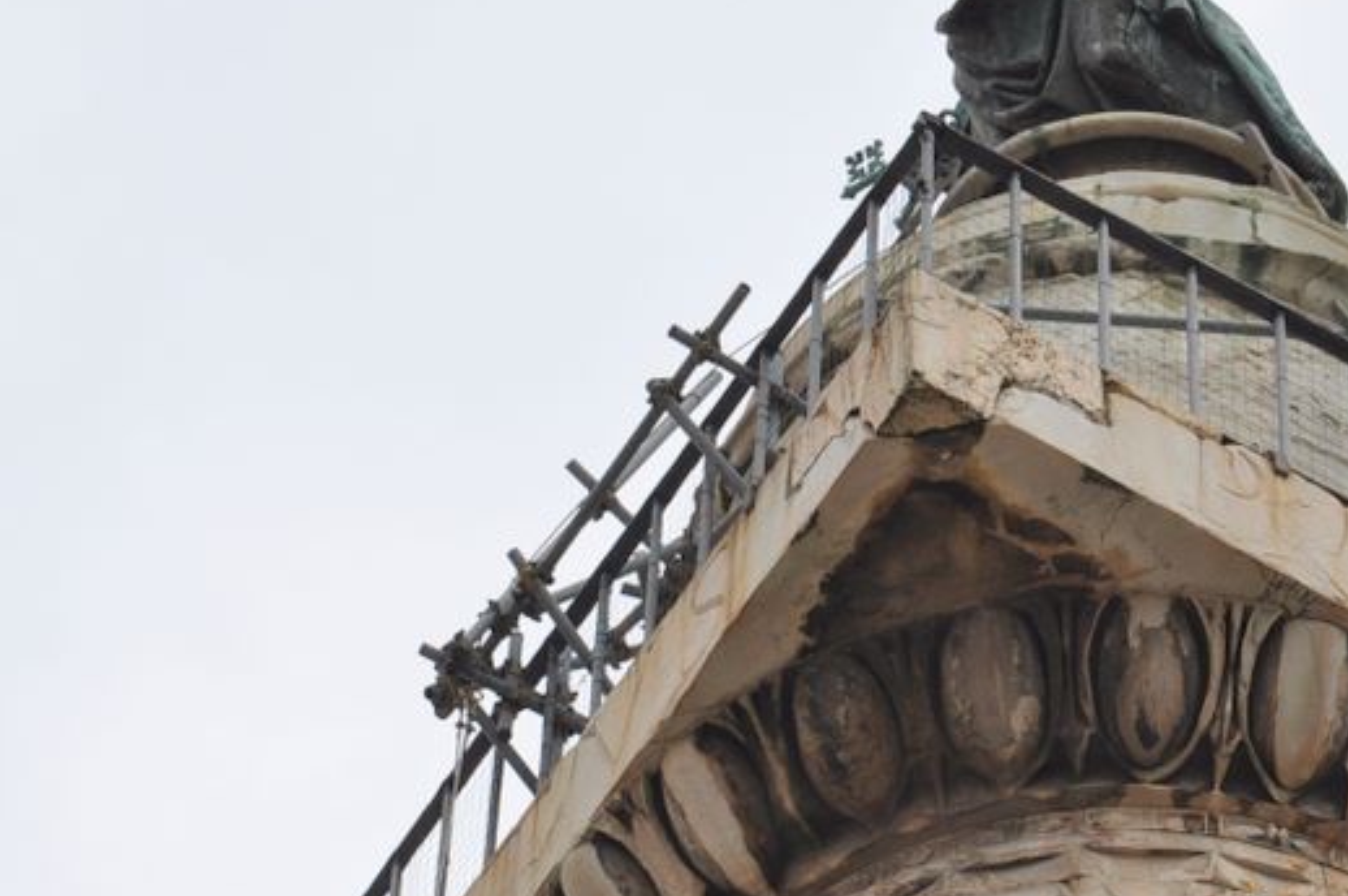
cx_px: 1038
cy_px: 393
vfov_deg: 5.0
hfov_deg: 7.5
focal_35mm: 273
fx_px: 10209
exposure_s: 1/250
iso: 200
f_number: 10
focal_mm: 92
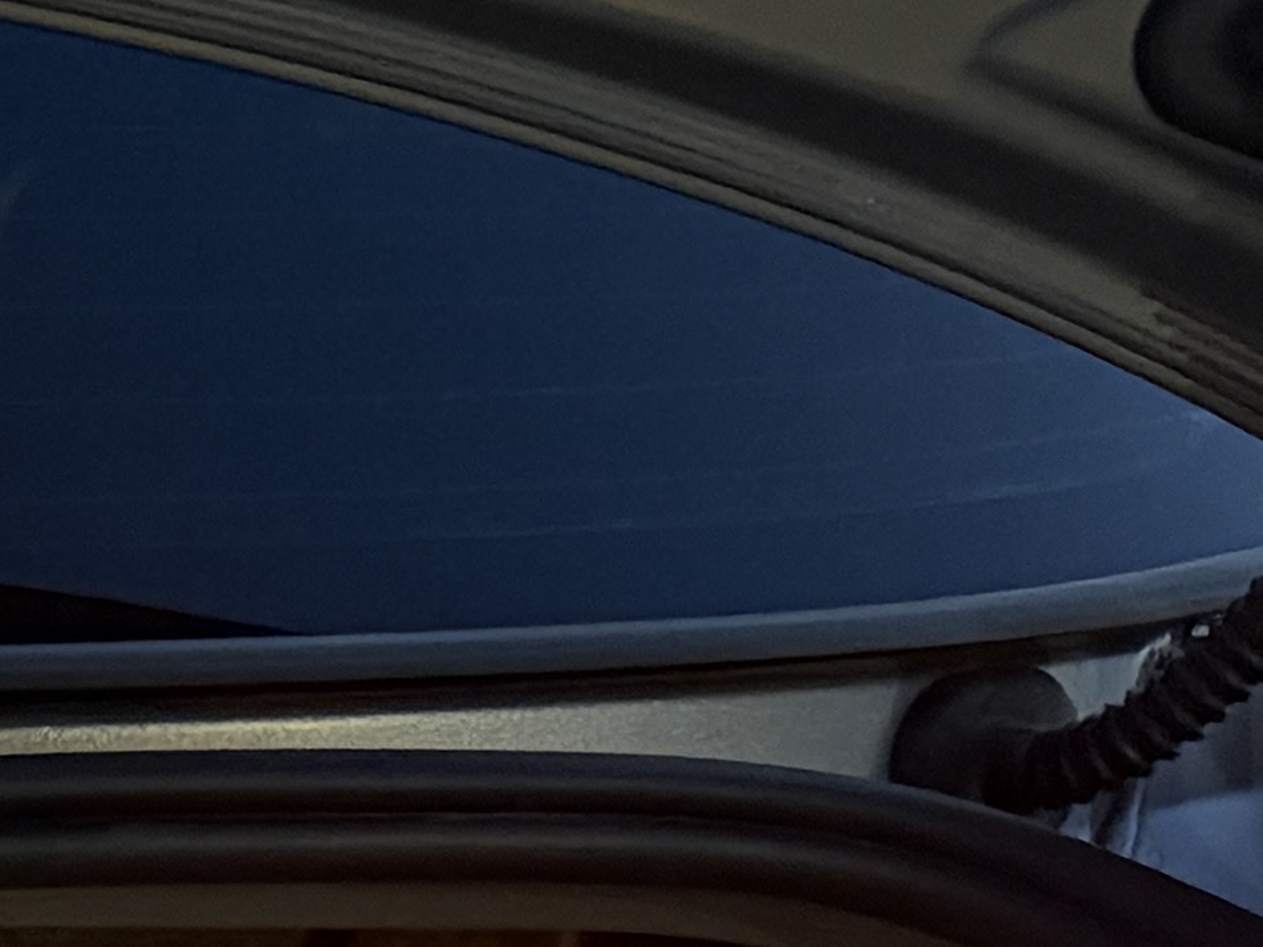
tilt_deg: -35.2
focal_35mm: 144
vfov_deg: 9.1
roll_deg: -2.0
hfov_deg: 12.2
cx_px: -1244
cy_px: 2361
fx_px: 5254
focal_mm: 6.76
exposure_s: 1/30
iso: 1000
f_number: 1.78
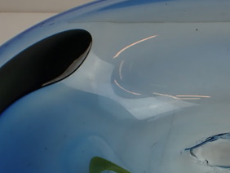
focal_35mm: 85
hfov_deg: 22.2
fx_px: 565
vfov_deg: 17.1
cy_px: 157
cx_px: 229
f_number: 2.3
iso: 100
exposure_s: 1/160
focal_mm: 5.4
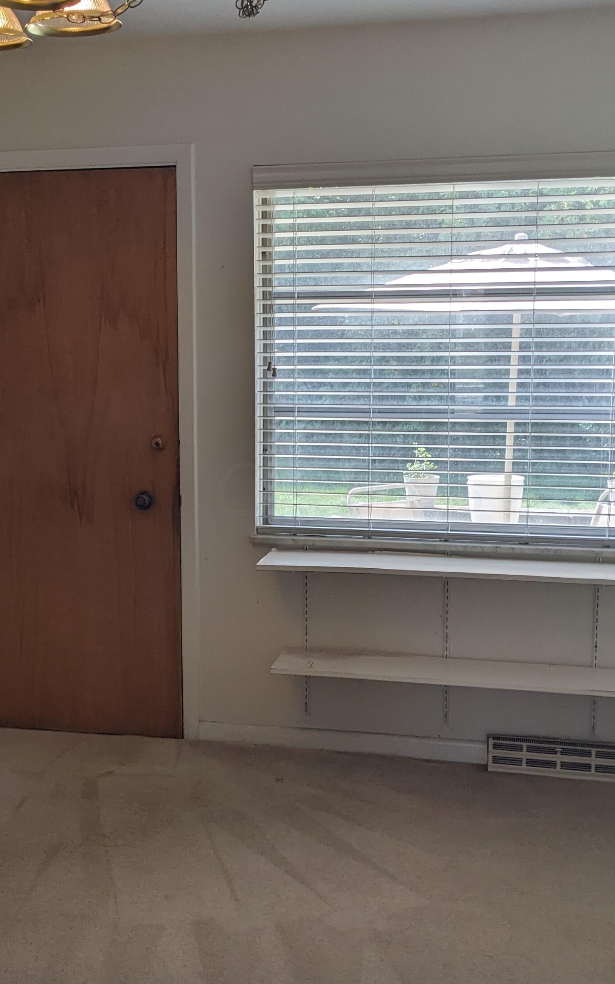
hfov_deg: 32.7
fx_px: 1046
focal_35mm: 39
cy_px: 490
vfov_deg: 50.4
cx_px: 351
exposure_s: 1/469
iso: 52
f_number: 1.73
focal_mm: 4.38
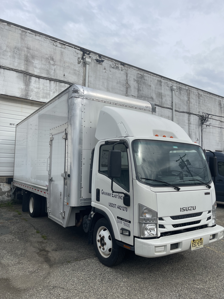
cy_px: 150
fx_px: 216
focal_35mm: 25
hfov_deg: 54.9
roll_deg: -0.6
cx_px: 112
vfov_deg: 69.4
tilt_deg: +6.2
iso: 32
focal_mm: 5.1
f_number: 1.6
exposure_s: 1/3257
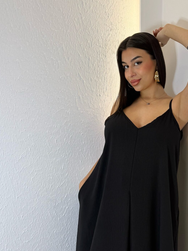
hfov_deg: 32.7
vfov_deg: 42.3
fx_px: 319
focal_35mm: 44
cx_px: 122
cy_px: 171
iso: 64
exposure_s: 1/199
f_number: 1.78
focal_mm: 6.76
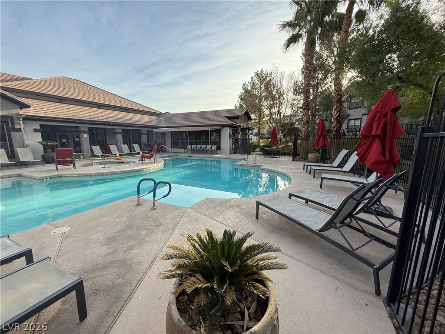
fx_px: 180
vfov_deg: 85.7
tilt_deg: -8.9
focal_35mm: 14
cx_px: 222
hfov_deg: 102.1
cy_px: 167
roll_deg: +0.1
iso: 64
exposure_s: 1/664
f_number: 2.2
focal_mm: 2.22
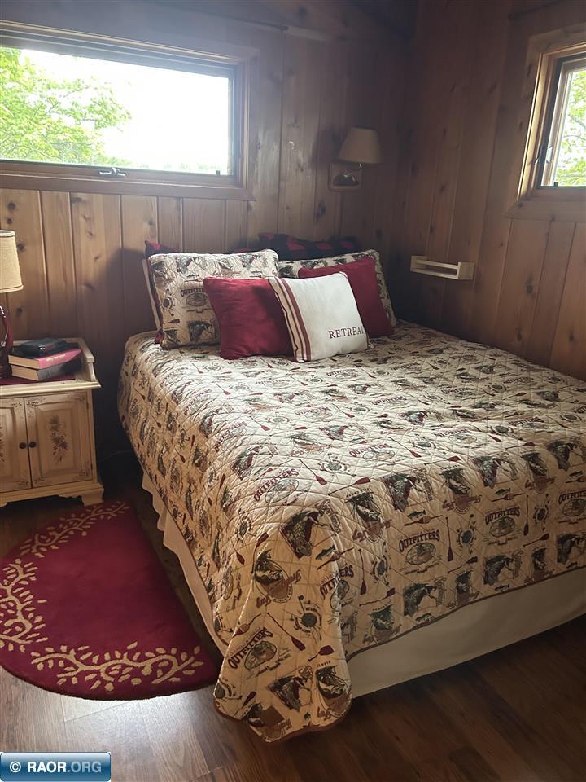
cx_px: 293
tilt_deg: -17.0
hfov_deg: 53.1
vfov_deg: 67.3
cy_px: 391
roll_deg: -3.1
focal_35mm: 26
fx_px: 587
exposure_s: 1/60
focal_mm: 5.7
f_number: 1.5
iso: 500
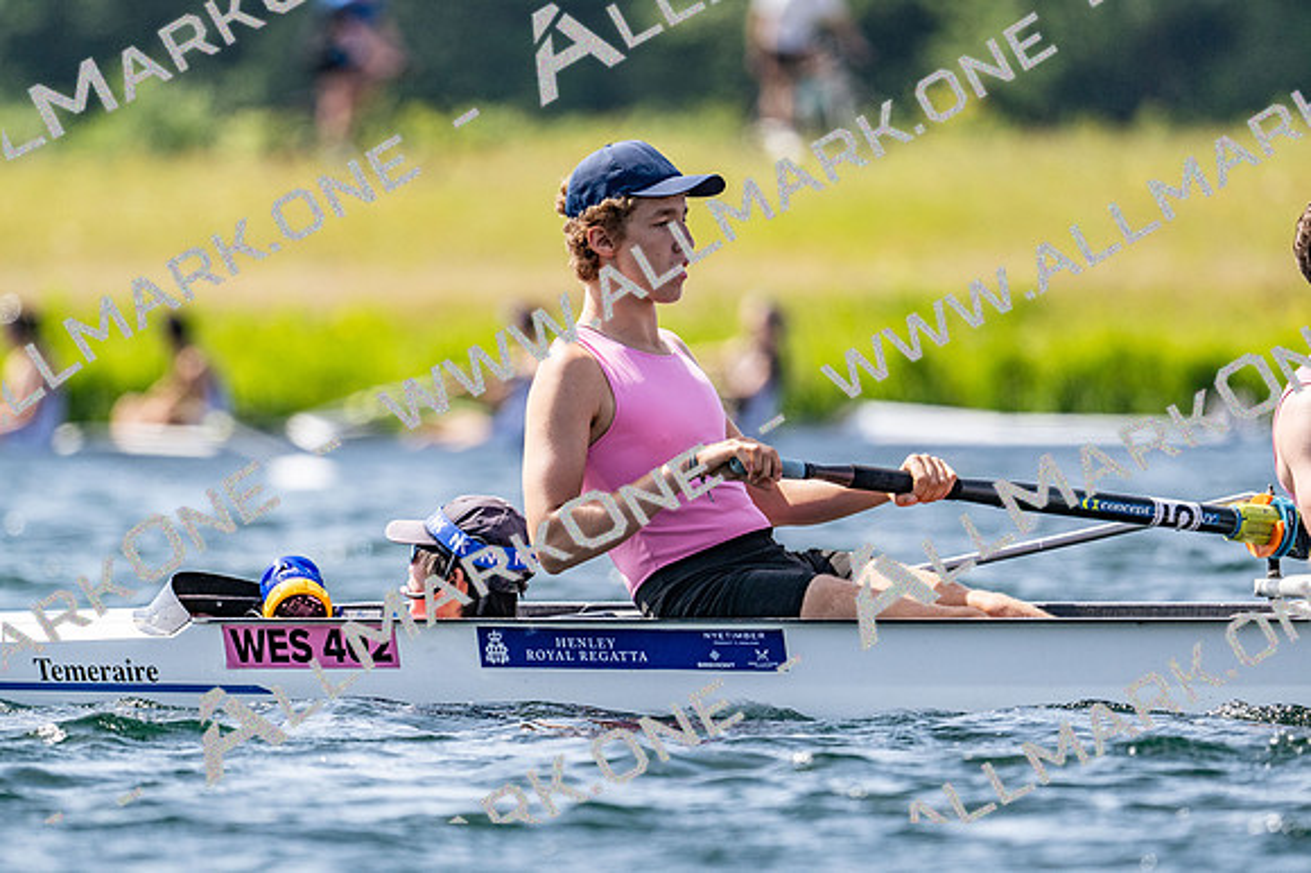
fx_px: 21837
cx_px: 656
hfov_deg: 3.4
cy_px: 436
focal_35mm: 600
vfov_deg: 2.3
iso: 320
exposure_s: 1/2500
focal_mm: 400
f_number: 4.5
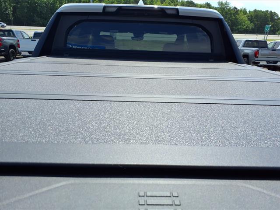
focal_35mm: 27
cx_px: 140
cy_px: 105
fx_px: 218
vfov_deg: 51.4
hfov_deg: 65.3
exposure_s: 1/1667
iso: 40
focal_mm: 3.58
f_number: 1.9
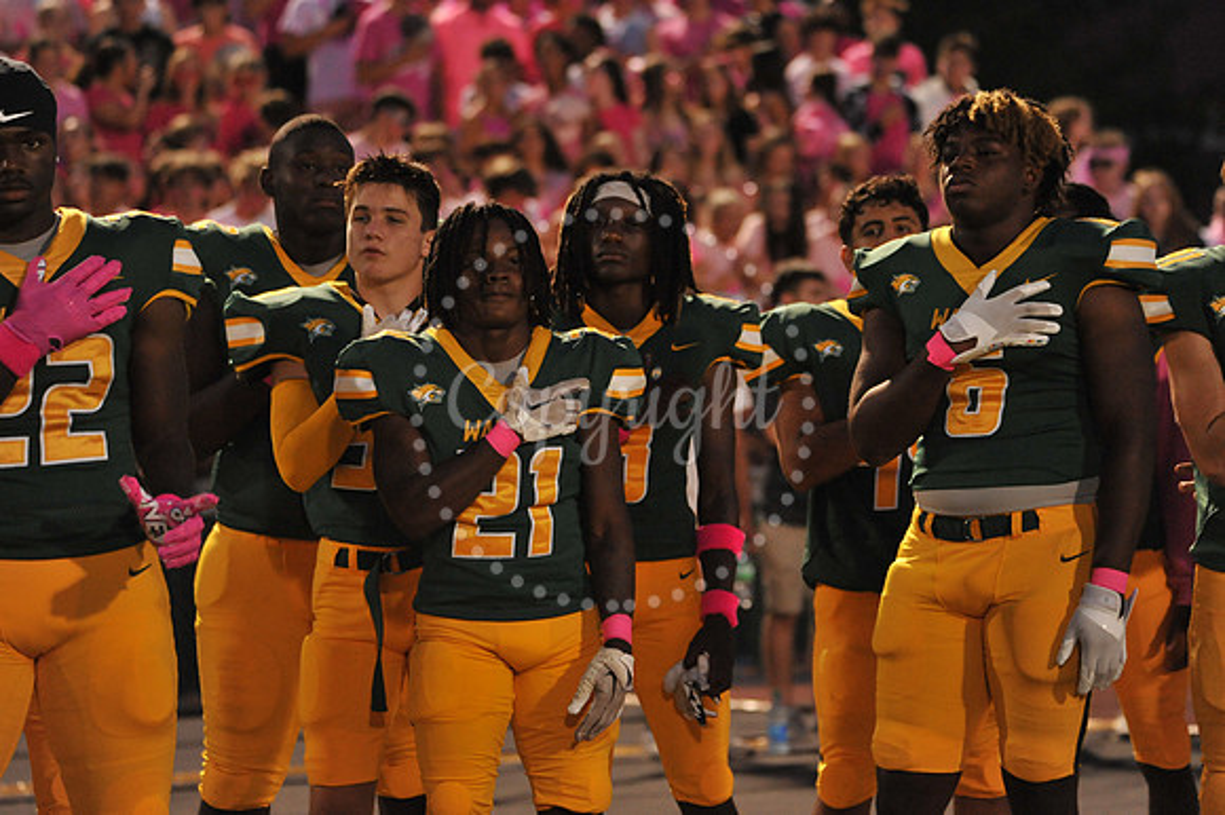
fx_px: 6801
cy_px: 408
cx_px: 612
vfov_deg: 6.9
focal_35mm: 200
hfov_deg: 10.3
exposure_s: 1/160
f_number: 5.3
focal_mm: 200
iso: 4000
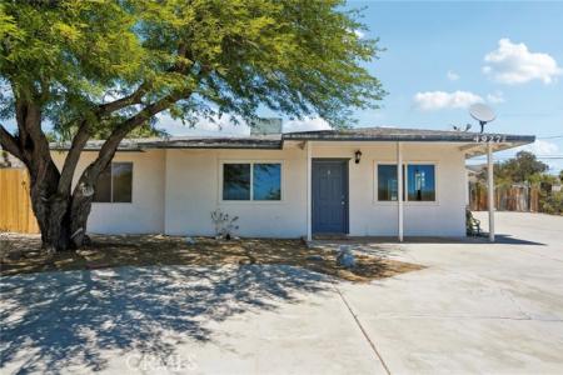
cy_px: 188
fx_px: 391
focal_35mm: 25
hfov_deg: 71.5
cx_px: 282
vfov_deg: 51.3
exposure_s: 1/200
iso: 100
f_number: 8
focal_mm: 25
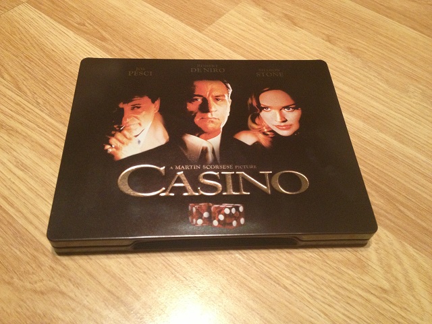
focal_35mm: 35
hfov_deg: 52.6
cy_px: 162
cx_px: 216
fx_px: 437
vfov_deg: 40.7
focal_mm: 4.28
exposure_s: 1/20
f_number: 2.4
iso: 320
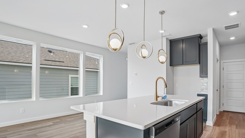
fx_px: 123
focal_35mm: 19
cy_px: 85
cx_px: 132
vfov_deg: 57.7
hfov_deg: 89.4
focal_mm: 16
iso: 400
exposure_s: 1/50
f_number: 8
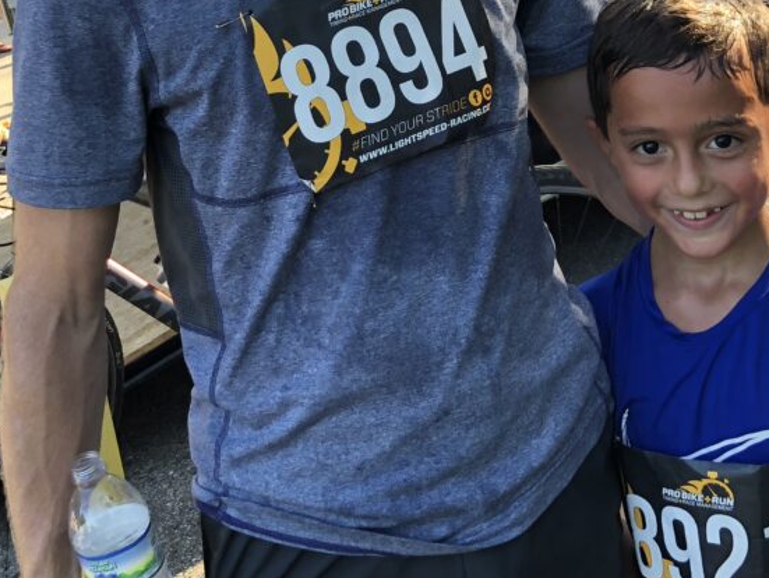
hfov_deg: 29.8
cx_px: 384
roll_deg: +10.5
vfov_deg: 21.9
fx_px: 1445
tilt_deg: -8.8
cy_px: 24
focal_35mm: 65
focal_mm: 4
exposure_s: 1/120
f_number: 1.8
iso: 25
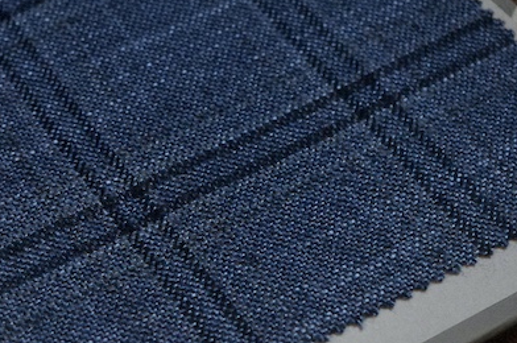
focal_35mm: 134
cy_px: 221
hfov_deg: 15.3
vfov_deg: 10.2
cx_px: 125
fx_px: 1921
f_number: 8
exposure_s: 1/125
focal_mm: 55
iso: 6400
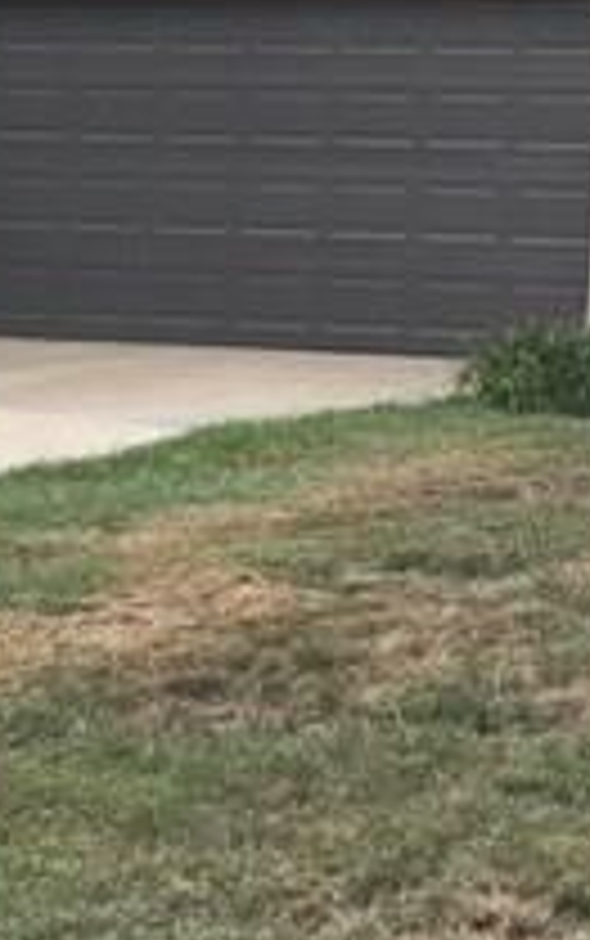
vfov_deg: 21.5
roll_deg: -1.5
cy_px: 54
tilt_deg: +6.3
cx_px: 1162
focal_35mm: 94
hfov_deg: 12.4
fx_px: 2413
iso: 25
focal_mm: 4.15
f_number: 2.2
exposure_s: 1/974
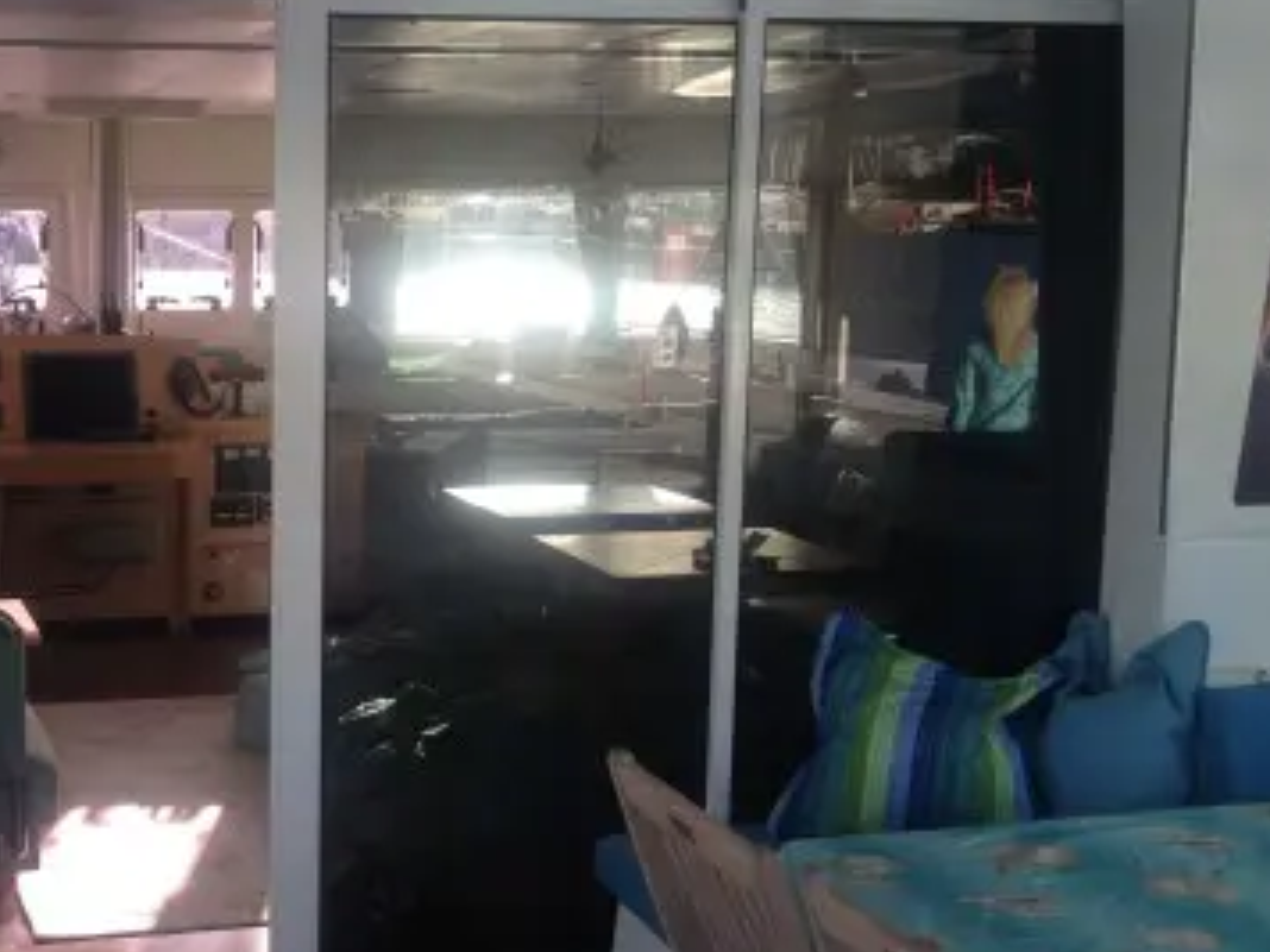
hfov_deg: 30.1
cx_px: 296
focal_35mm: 63
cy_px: 549
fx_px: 2311
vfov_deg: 23.3
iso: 50
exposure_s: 1/254
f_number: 2.4
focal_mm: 4.28
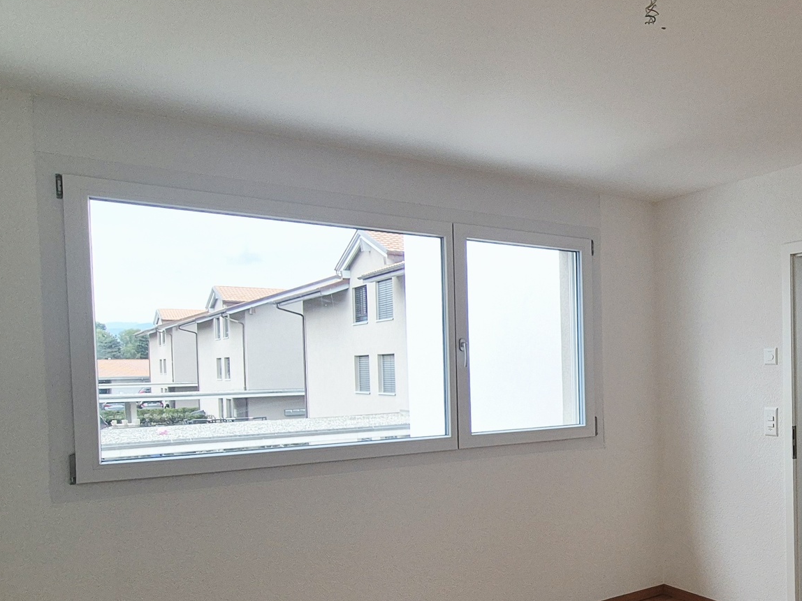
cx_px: 730
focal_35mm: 29
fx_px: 672
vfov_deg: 47.6
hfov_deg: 53.5
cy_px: 392
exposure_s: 1/217
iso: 50
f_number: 2.2
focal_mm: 2.2
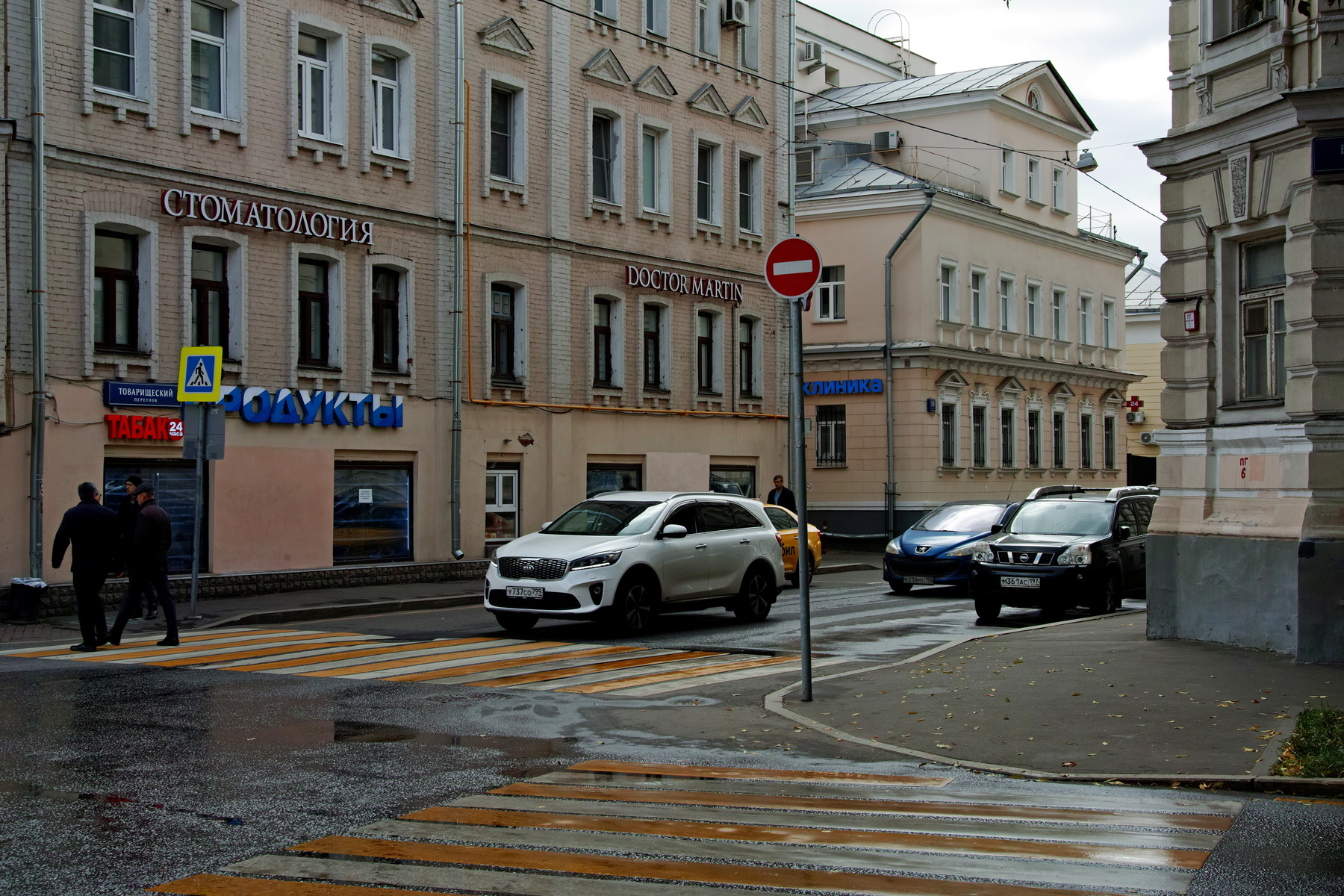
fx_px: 1867
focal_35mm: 50
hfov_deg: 39.6
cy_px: 448
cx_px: 672
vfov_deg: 27.0
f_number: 8
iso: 100
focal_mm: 38
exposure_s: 1/125
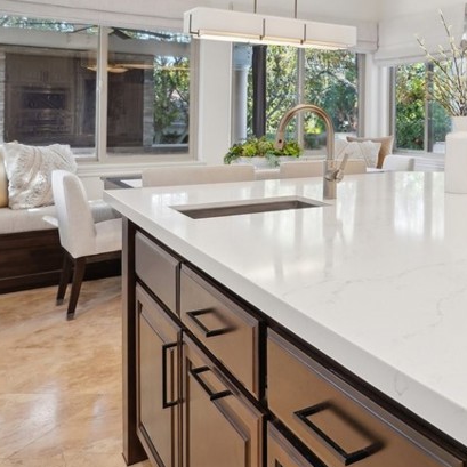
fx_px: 519
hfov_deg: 38.4
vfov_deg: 47.1
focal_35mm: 34
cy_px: 132
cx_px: 536
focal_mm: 16
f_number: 8
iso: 400
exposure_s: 1/25
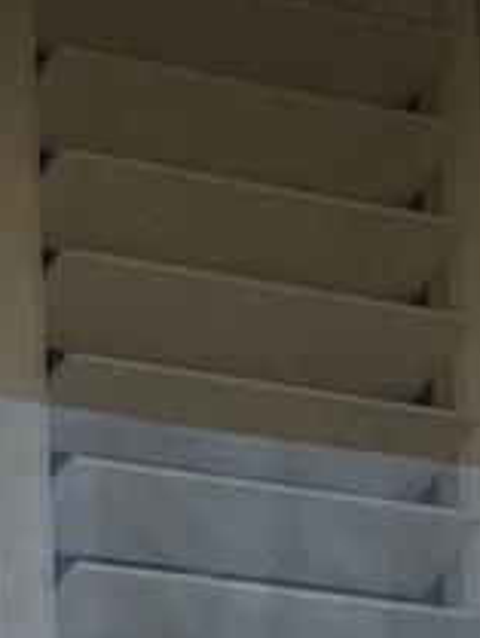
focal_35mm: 208
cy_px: 470
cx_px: -833
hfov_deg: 6.6
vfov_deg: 9.5
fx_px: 3842
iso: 16
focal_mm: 3
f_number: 1.8
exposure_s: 1/353
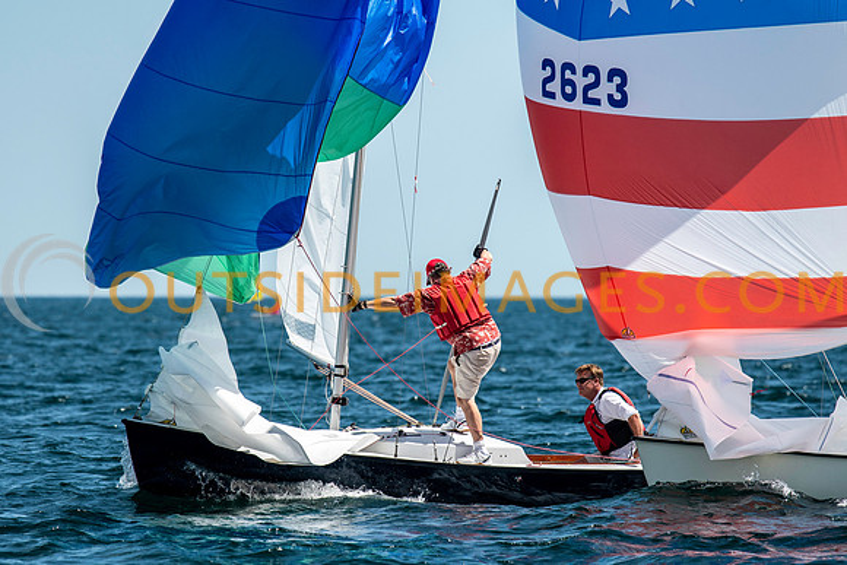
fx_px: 11913
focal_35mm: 506
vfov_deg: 2.7
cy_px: 303
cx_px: 393
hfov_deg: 4.1
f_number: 5
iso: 320
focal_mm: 300
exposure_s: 1/3200
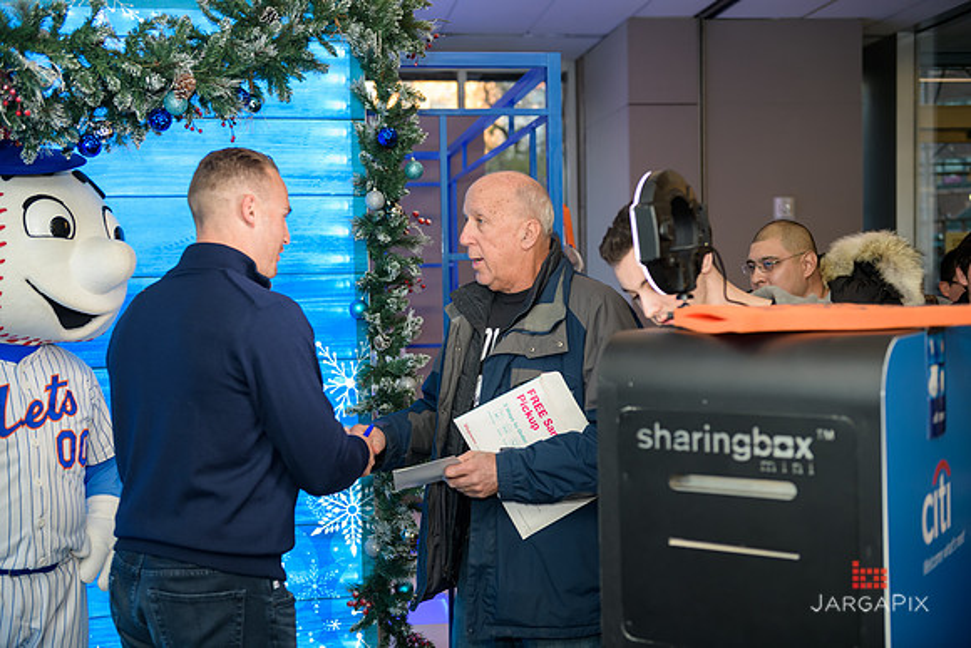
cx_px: 486
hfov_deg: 43.6
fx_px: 1214
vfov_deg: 29.9
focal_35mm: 45
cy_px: 324
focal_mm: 45
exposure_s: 1/125
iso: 400
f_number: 3.2
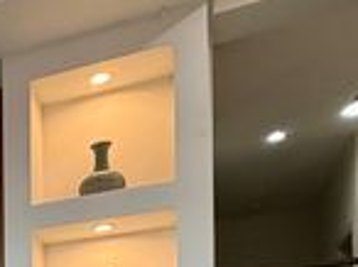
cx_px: -49
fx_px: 496
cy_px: 203
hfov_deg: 33.7
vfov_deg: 29.7
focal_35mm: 48
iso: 200
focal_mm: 2.22
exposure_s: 1/120
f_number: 2.2
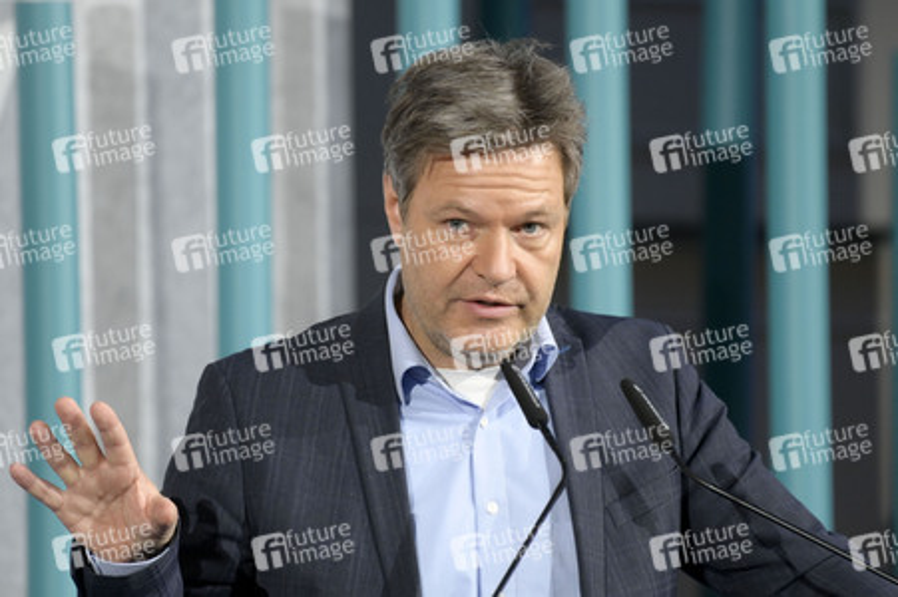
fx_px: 12463
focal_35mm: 500
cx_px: 449
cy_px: 298
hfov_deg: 4.1
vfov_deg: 2.7
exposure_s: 1/500
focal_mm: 500
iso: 4000
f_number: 5.6
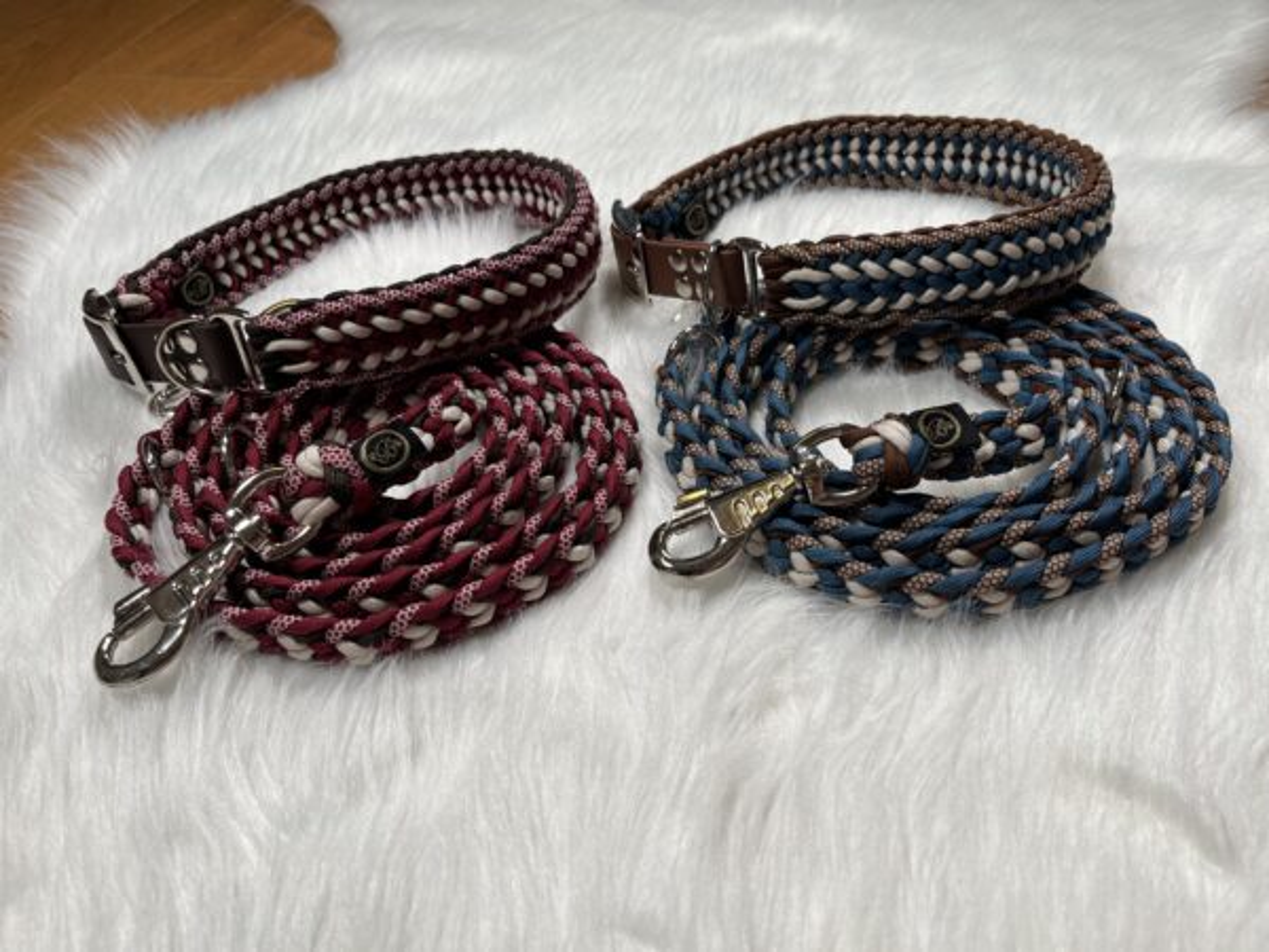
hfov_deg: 67.3
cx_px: 634
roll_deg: +3.5
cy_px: 476
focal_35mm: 26
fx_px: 953
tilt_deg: -43.7
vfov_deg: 53.1
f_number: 1.6
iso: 40
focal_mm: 5.1
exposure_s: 1/143
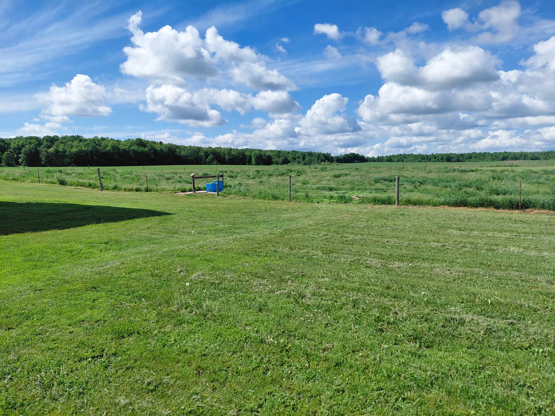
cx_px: 278
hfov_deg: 69.4
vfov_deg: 54.9
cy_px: 208
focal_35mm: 25
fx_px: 401
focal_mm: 4.69
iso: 50
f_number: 1.8
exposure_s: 1/3060
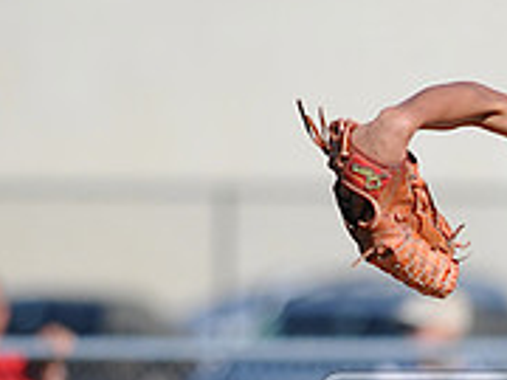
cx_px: 656
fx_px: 20402
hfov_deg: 1.4
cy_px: 477
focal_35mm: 1393
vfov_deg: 1.1
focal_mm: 300
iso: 200
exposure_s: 1/2000
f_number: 4
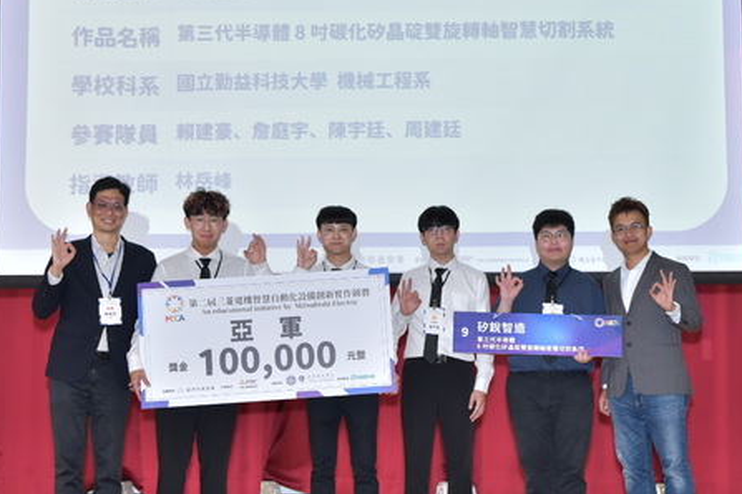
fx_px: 1484
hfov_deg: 28.1
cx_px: 387
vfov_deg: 18.9
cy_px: 259
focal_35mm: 72
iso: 1600
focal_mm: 46
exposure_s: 1/100
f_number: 5
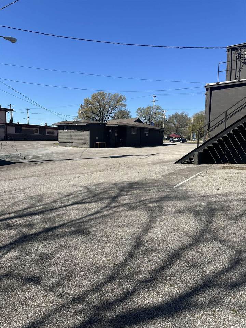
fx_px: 227
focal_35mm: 24
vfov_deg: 71.6
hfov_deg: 56.8
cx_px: 123
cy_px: 164
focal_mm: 6.86
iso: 80
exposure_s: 1/4348
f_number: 1.78
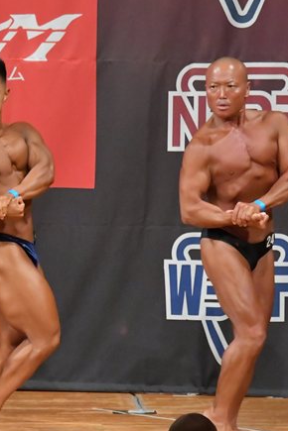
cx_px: 20
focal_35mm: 481
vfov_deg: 4.3
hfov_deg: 2.9
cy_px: 236
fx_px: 5772
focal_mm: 180
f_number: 5.6
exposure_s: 1/400
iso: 11400
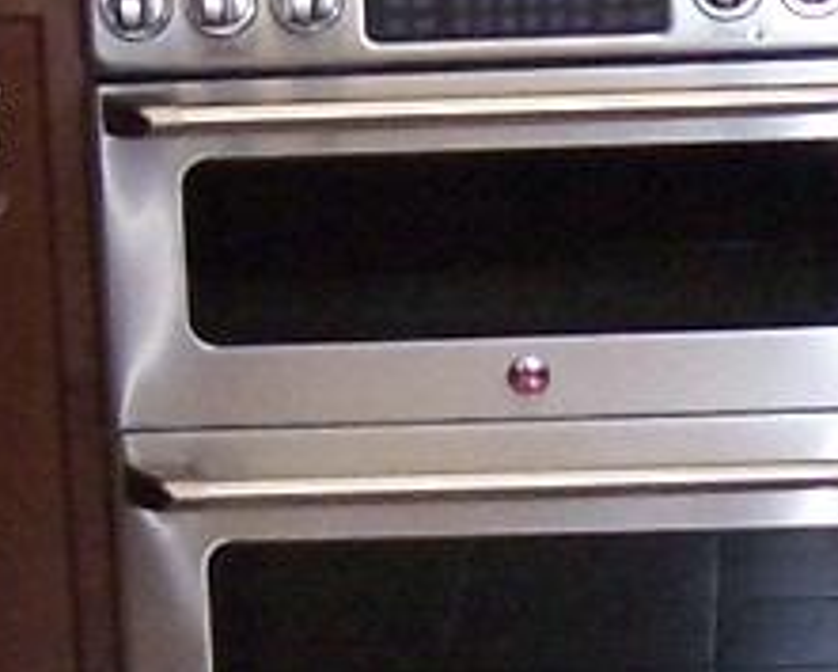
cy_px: 254
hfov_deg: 8.5
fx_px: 5608
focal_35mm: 226
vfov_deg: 6.8
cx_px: 474
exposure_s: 1/60
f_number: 2.8
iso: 140
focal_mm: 5.5
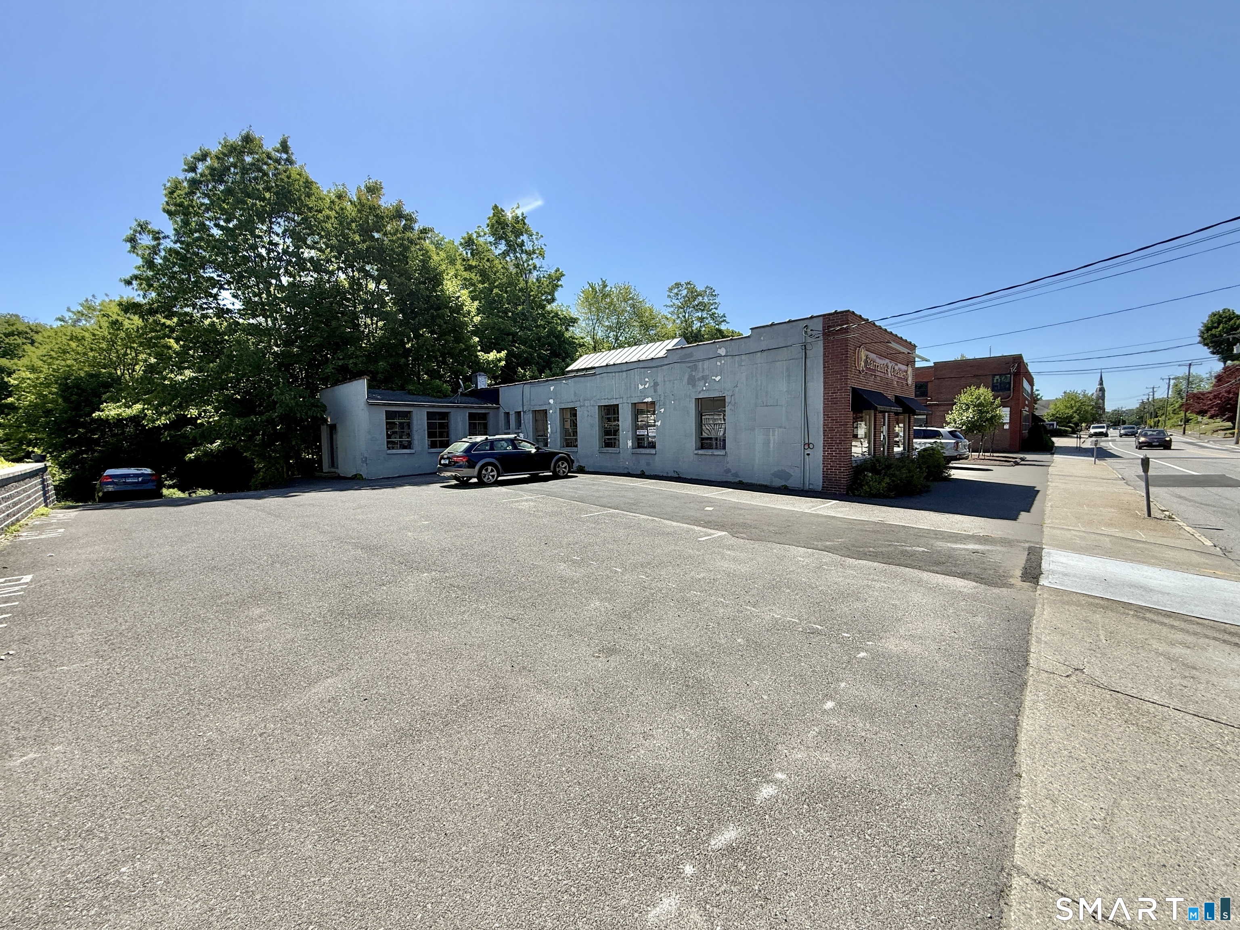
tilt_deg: -3.3
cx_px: 620
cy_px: 465
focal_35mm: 14
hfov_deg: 102.1
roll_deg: +1.2
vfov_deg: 85.7
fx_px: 502
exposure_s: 1/1431
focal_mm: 2.22
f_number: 2.2
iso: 50
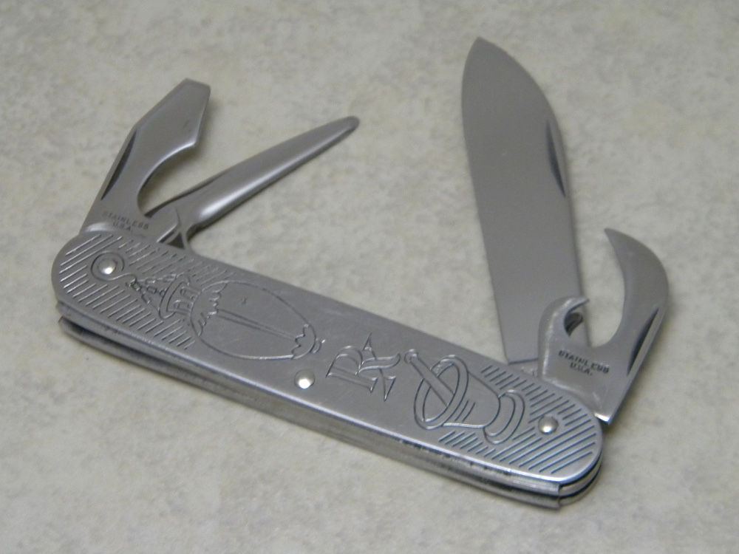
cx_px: 370
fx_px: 2242
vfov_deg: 14.1
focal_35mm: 105
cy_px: 277
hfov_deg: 18.7
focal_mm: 19
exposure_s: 1/27.2
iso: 400
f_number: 4.7
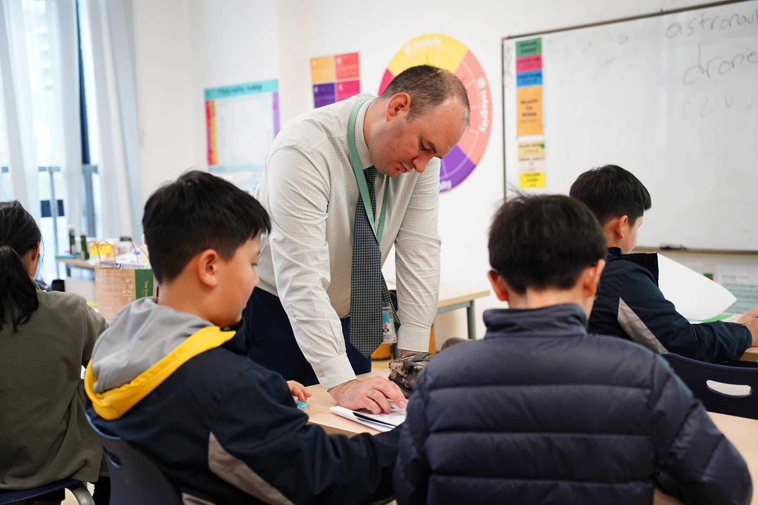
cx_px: 379
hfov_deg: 41.9
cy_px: 252
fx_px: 990
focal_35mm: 47
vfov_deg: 28.6
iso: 3200
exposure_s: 1/160
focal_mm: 47
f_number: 3.2
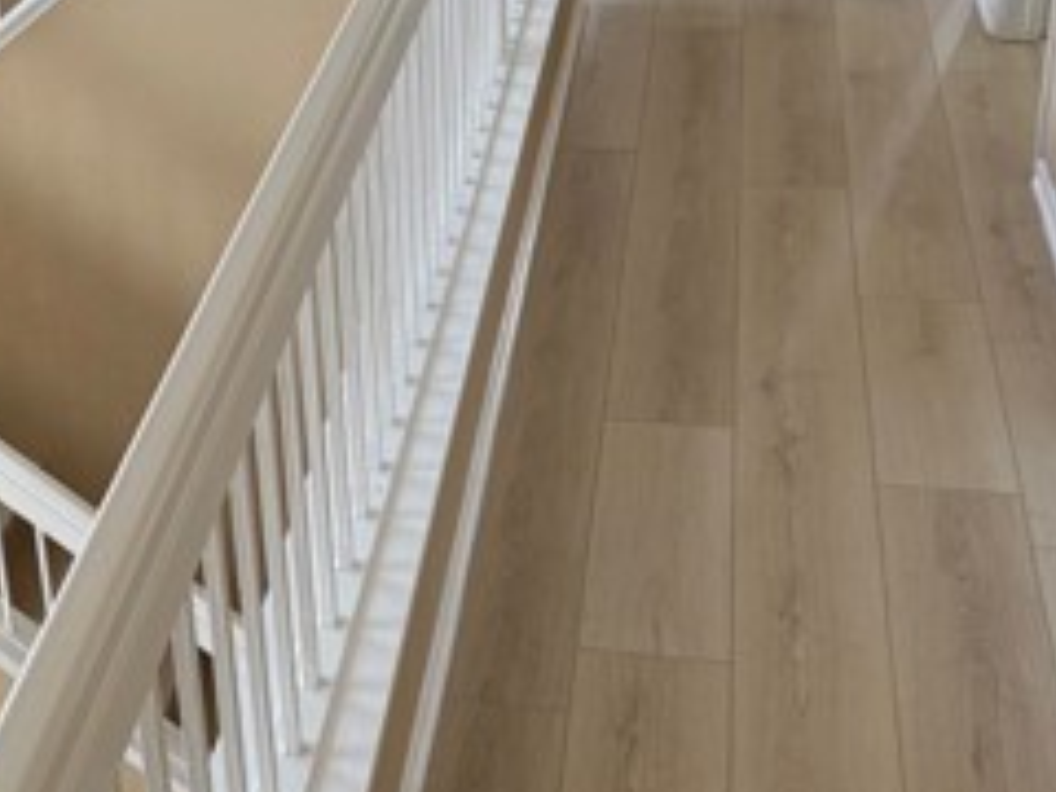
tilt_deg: -26.3
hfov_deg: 28.9
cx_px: 75
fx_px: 1952
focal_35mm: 64
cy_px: 260
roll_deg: +7.2
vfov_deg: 22.8
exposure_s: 1/251
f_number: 1.78
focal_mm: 6.76
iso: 100
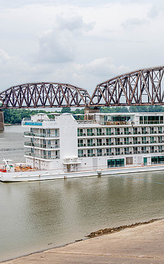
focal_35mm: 68
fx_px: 487
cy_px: 145
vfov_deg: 30.2
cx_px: 168
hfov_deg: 18.6
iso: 64
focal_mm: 40
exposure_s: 1/160
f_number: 8
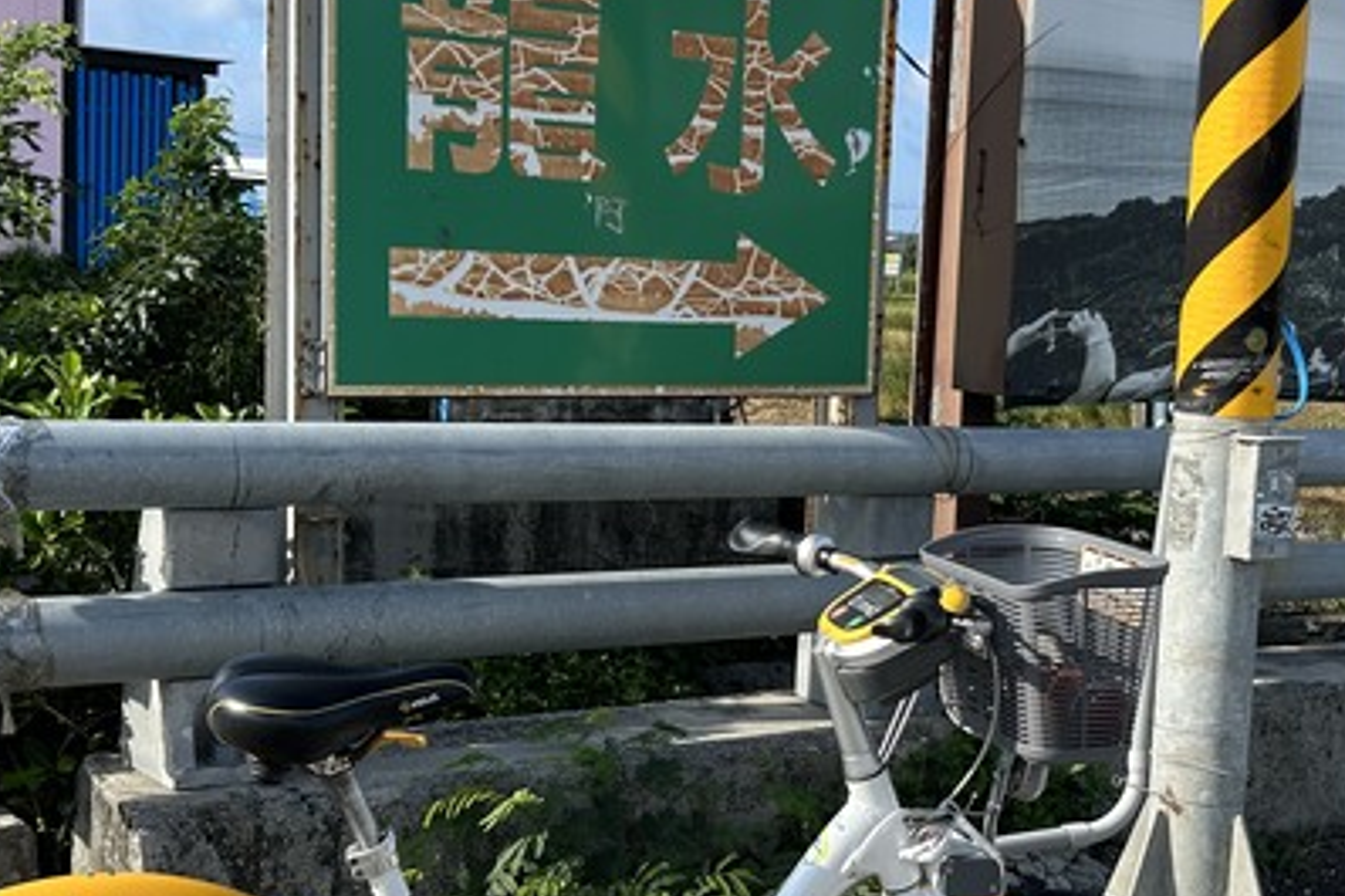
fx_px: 1979
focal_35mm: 53
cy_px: 505
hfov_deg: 37.2
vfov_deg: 25.5
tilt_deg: -6.7
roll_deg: -3.2
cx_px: 889
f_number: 1.5
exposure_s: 1/2353
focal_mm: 5.7
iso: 50
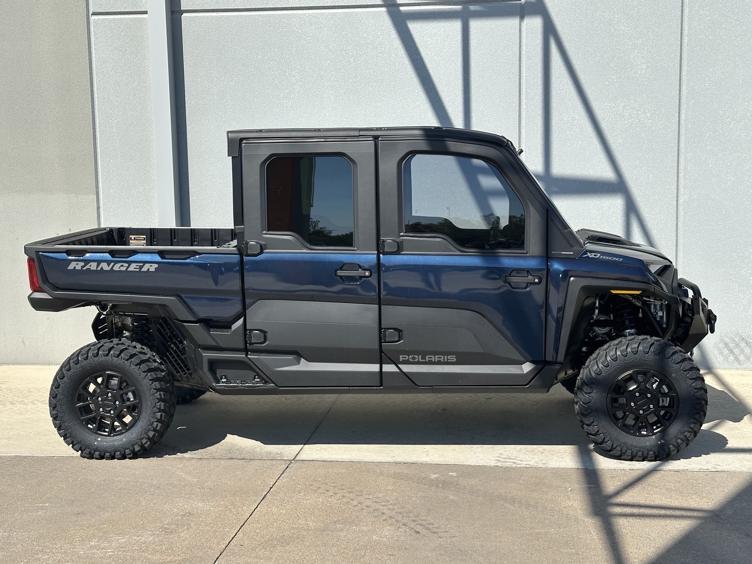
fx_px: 1043
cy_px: 282
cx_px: 376
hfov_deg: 39.7
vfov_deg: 30.3
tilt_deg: -6.4
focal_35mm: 48
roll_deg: +0.3
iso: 64
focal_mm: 6.86
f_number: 1.78
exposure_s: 1/3472
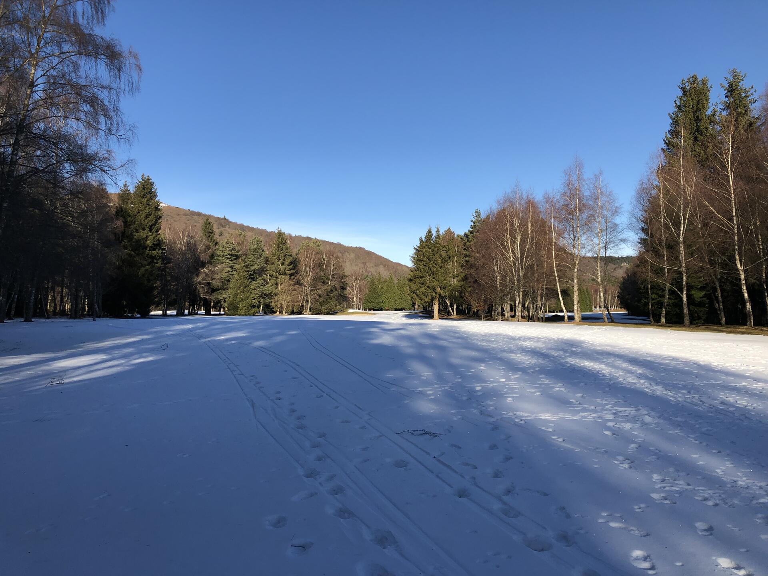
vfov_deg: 49.7
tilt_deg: +2.3
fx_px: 621
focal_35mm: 28
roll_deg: -0.1
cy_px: 288
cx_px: 384
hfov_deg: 63.4
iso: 20
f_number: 1.8
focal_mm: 3.99
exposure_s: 1/1548
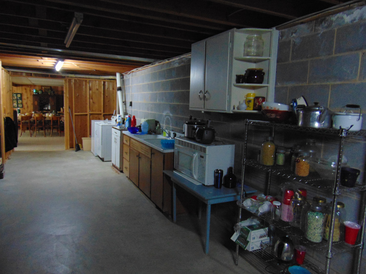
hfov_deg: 69.4
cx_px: 183
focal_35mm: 25
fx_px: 264
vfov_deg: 54.9
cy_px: 137
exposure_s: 1/10
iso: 400
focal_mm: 4.5
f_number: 3
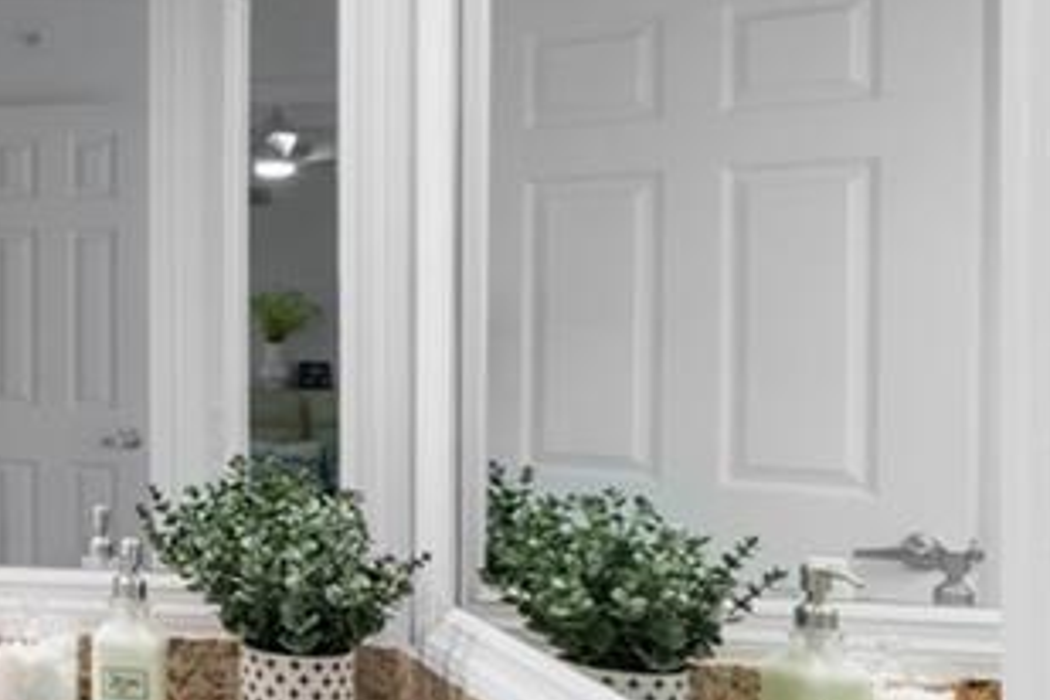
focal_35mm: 53
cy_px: 309
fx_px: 1546
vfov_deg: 25.5
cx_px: -462
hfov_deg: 27.7
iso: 640
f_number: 9
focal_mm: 16
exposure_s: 1/6
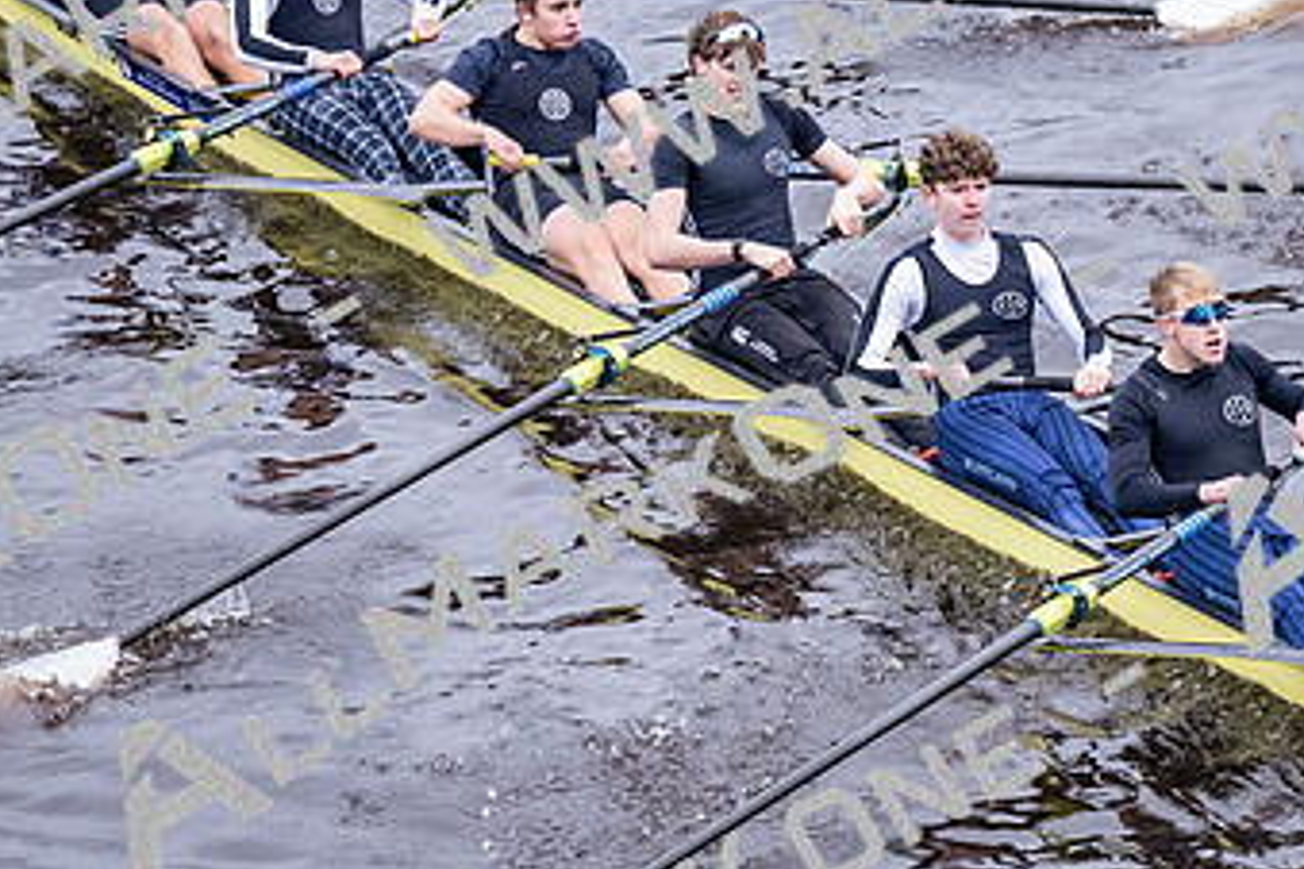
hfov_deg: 4.0
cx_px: 896
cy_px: 292
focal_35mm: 513
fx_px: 18581
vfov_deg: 2.7
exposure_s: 1/2000
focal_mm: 200
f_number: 2.8
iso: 3200
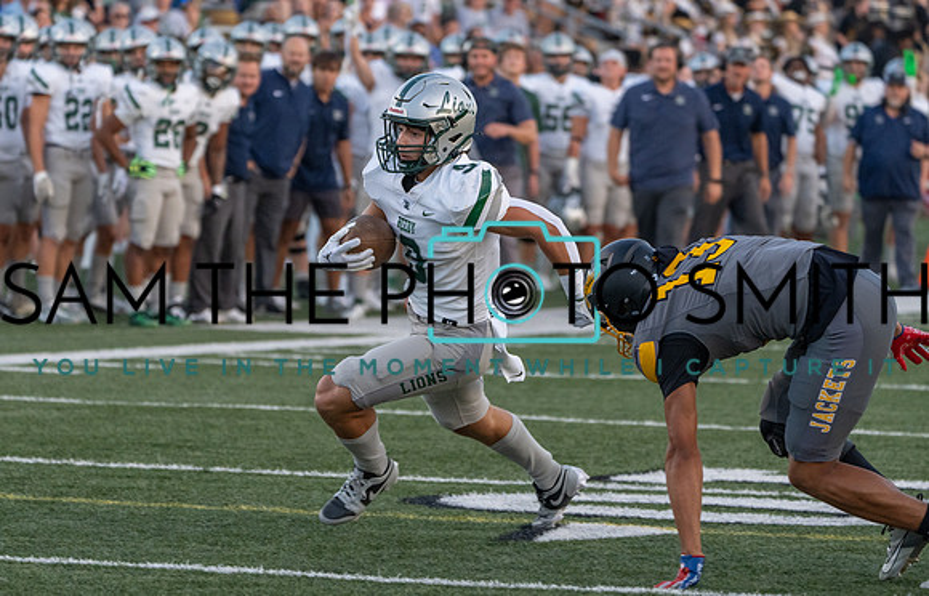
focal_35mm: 256
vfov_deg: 5.2
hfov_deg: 8.1
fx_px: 6523
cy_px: 340
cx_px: 418
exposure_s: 1/1000
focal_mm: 224
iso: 2500
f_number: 5.6
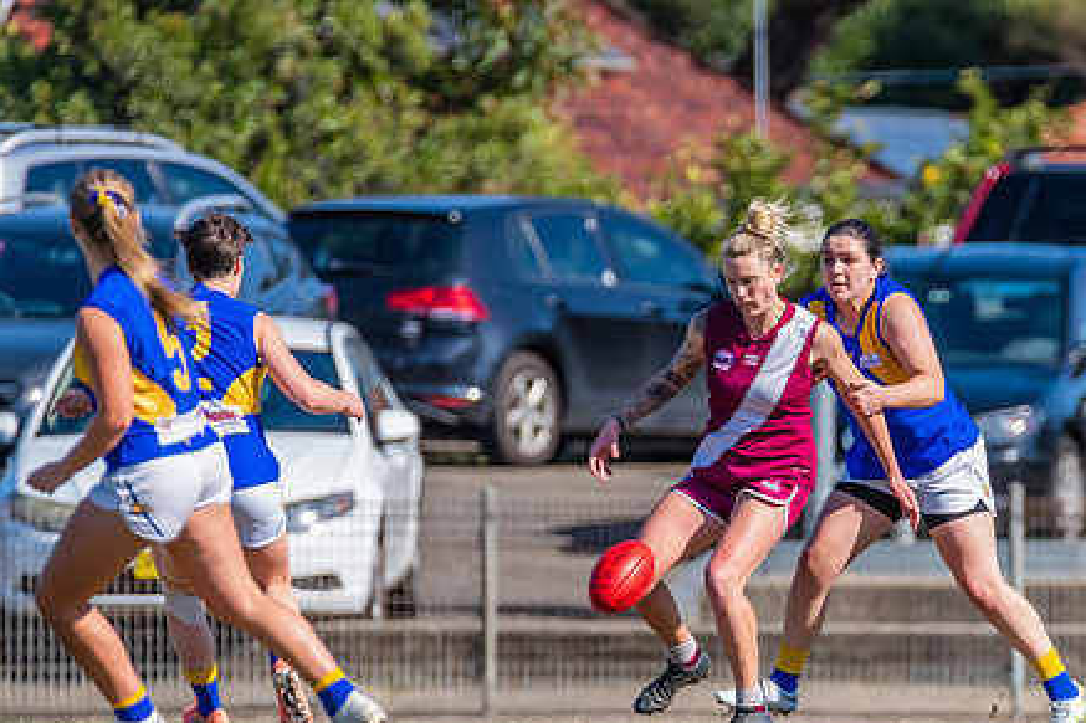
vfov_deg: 1.2
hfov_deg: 1.9
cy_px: 429
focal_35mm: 1101
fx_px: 33199
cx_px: 868
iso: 800
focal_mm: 600
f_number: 8
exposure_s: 1/1600
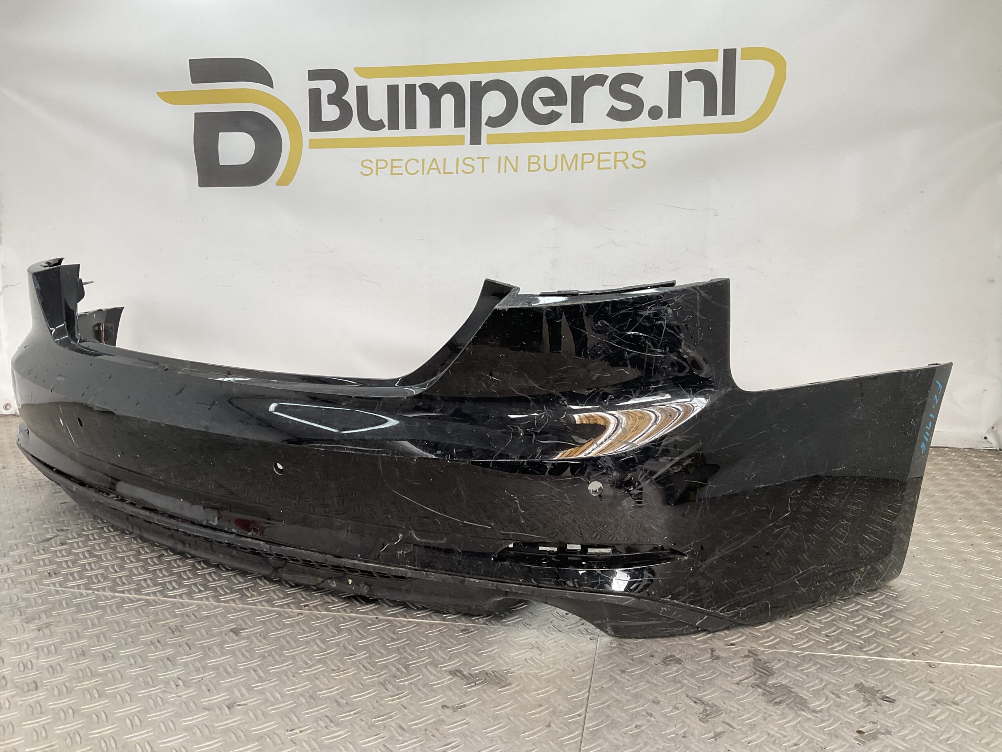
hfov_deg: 61.7
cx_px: 501
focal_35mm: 29
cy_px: 376
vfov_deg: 48.2
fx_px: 839
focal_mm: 3
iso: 16
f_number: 1.8
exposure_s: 1/149
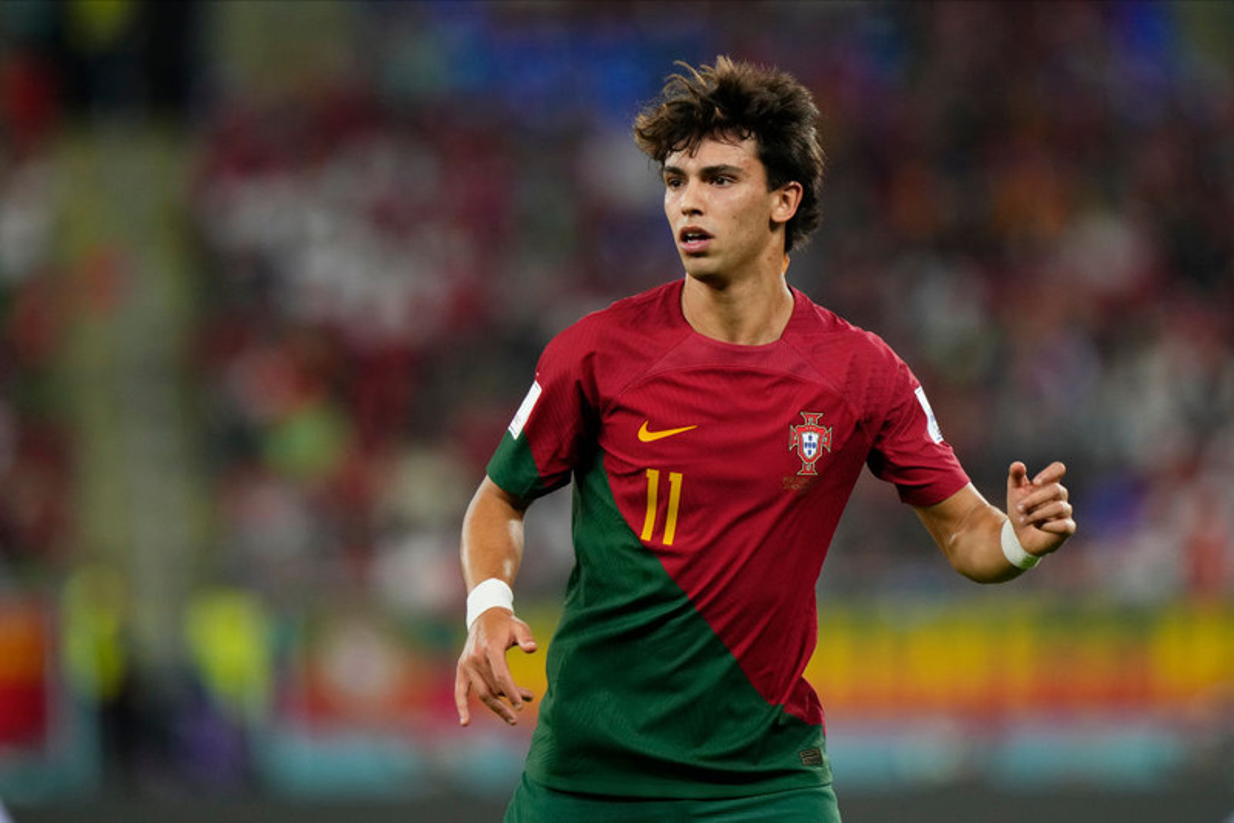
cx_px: 617
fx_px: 13715
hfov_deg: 5.2
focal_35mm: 400
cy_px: 412
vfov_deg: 3.4
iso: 2000
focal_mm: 400
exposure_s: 1/1600
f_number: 3.2
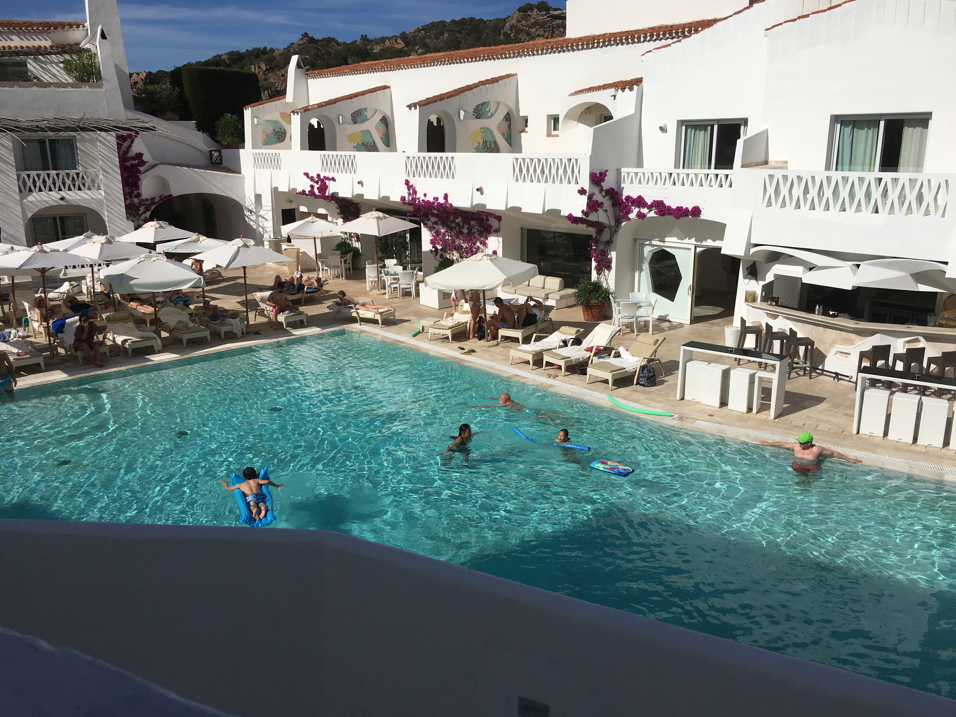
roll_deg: +1.0
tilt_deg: -14.8
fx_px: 801
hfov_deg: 61.7
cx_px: 478
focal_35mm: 29
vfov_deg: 48.2
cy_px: 358
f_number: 2.2
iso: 25
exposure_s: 1/5917
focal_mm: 4.15
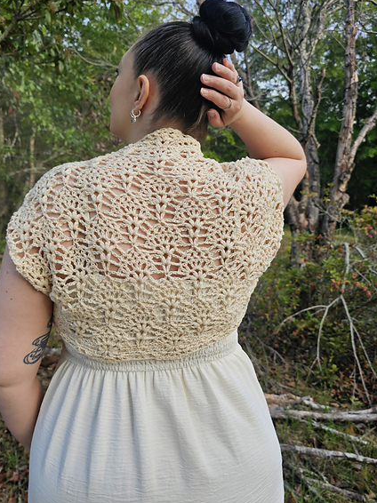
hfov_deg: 52.9
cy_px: 237
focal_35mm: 26
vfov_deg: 67.3
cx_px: 165
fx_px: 378
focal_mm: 6.3
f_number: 1.7
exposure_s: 1/207
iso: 20
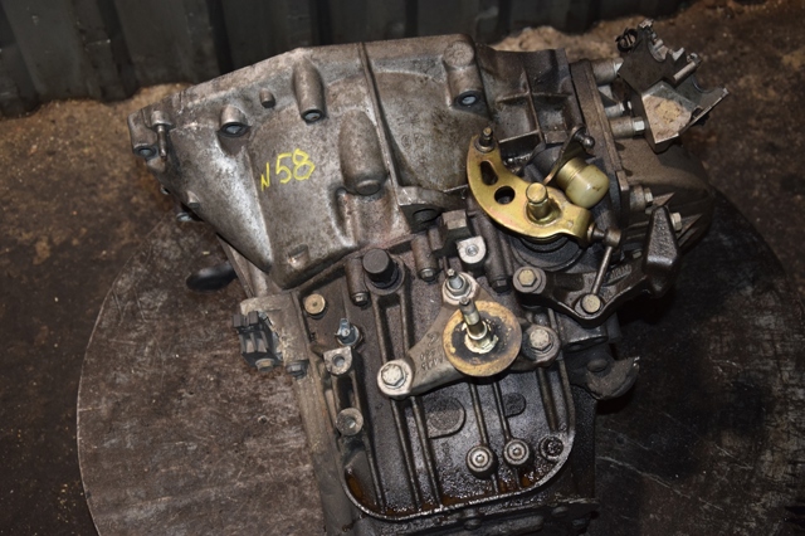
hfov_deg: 37.9
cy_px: 268
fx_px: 1173
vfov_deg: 25.7
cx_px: 402
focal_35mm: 52
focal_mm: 35
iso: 800
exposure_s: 1/60
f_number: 5
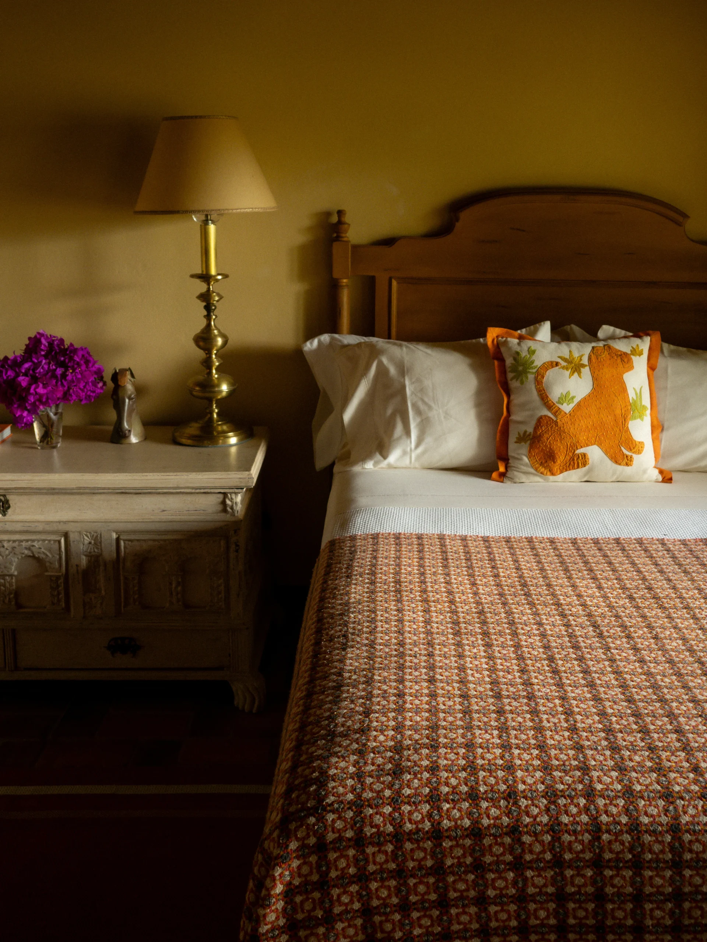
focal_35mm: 32
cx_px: 354
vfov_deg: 56.8
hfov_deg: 44.2
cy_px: 471
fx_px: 871
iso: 320
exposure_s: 1/60
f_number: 2.8
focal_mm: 16
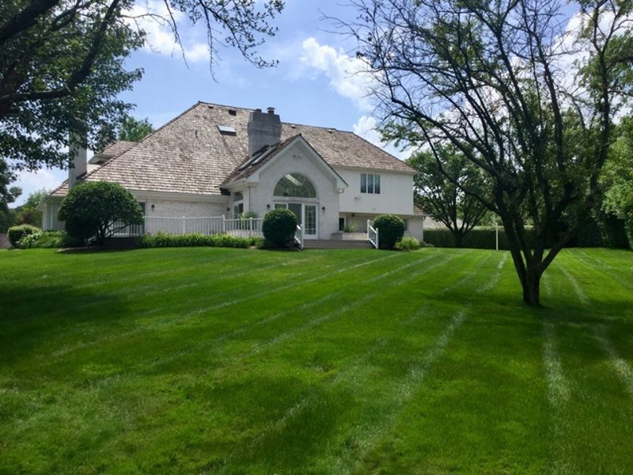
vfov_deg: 45.4
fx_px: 567
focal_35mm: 31
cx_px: 316
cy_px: 238
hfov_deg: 58.4
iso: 25
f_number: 2.4
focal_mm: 3.3
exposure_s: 1/1597
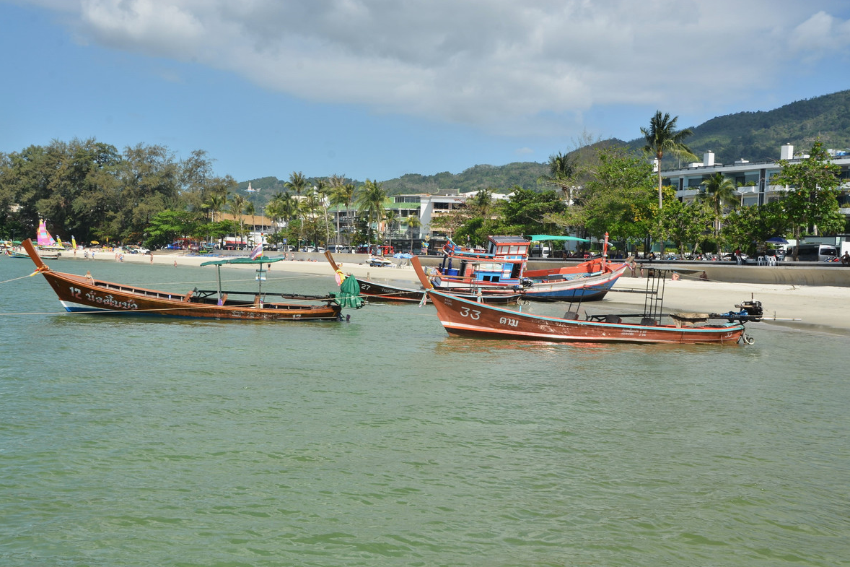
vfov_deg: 30.2
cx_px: 416
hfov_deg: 44.0
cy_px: 280
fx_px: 1051
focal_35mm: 45
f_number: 14
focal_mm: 29
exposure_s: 1/200
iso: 160
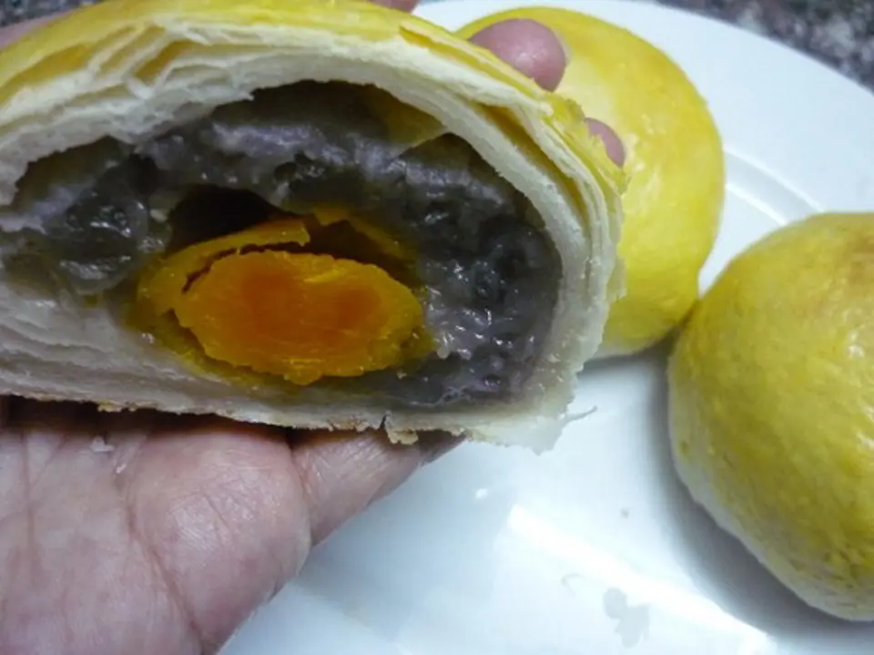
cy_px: 328
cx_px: 437
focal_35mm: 33
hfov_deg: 55.4
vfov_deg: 42.9
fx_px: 833
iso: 800
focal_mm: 5.5
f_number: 2.8
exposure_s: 1/30
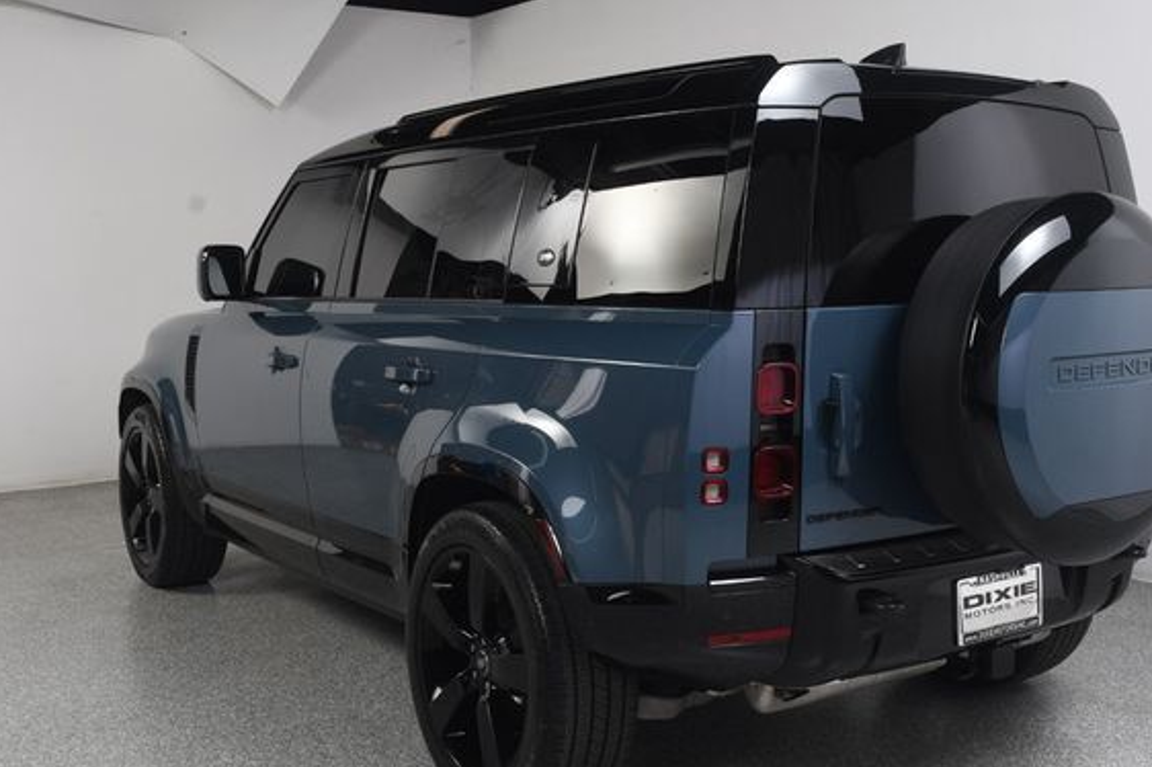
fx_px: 1311
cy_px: 400
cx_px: 646
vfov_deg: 32.6
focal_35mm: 41
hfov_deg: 47.3
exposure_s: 1/160
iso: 100
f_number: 9
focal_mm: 24
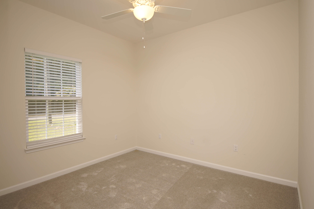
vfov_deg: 67.4
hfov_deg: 90.0
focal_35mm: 18
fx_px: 157
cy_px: 104
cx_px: 157
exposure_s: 1/60
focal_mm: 12
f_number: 4.5
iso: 100
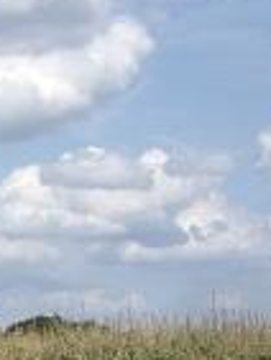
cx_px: -406
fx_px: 1793
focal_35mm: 172
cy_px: 391
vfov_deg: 11.3
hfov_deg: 7.9
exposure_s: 1/160
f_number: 8
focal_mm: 7.9
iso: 64
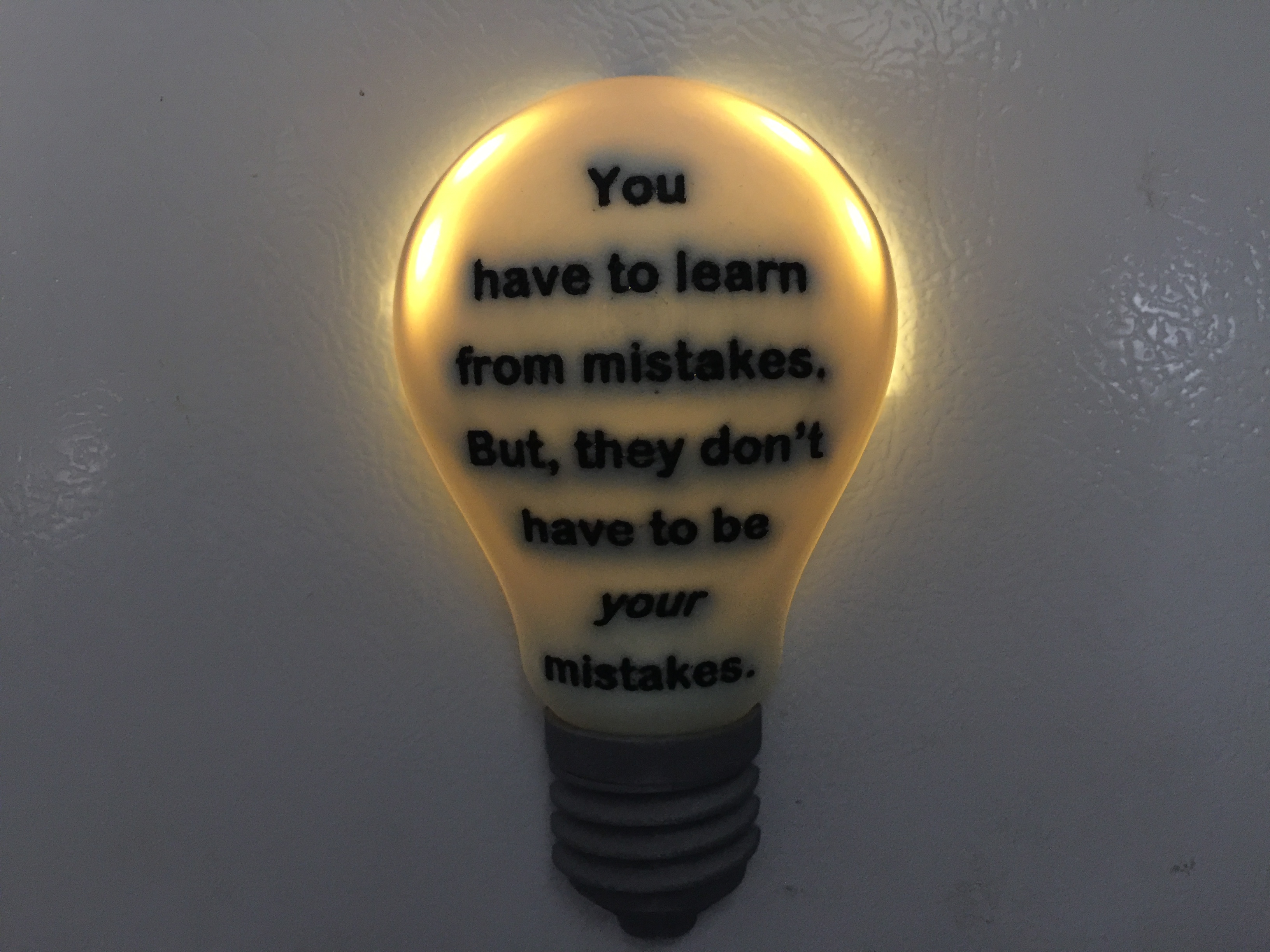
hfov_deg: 61.7
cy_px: 476
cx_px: 635
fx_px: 1064
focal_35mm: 29
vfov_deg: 48.2
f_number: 2.2
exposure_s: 1/4
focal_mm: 4.15
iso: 125
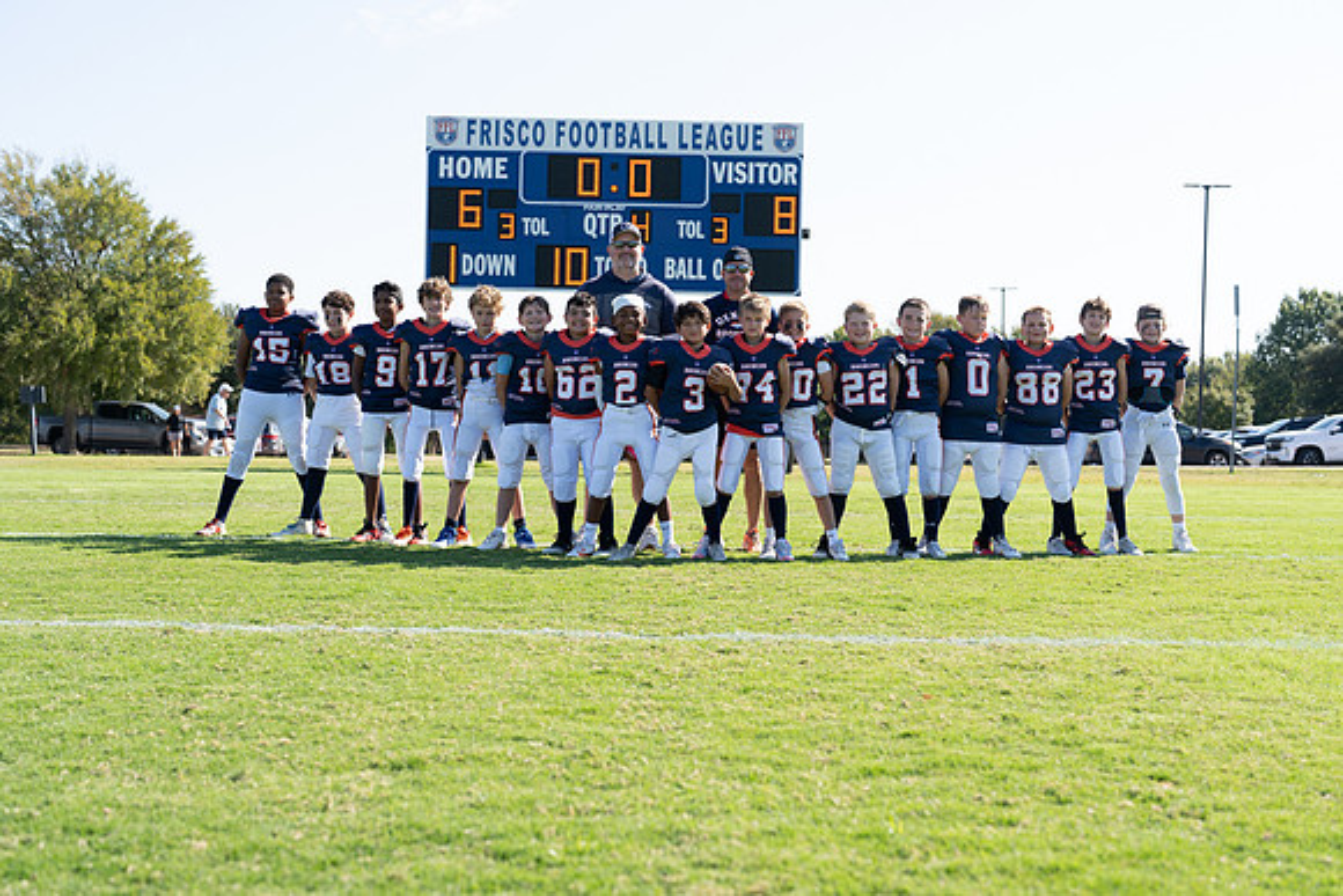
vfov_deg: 27.0
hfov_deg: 39.6
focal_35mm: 50
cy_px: 448
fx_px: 1866
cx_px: 672
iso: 100
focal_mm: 50
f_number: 3.5
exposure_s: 1/500
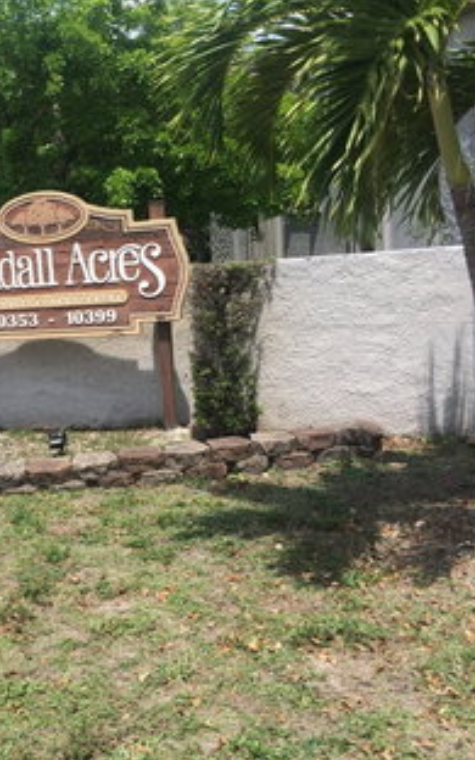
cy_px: 385
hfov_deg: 29.4
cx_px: 55
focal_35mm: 42
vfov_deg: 47.2
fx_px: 870
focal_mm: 4.15
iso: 32
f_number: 2.2
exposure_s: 1/2160
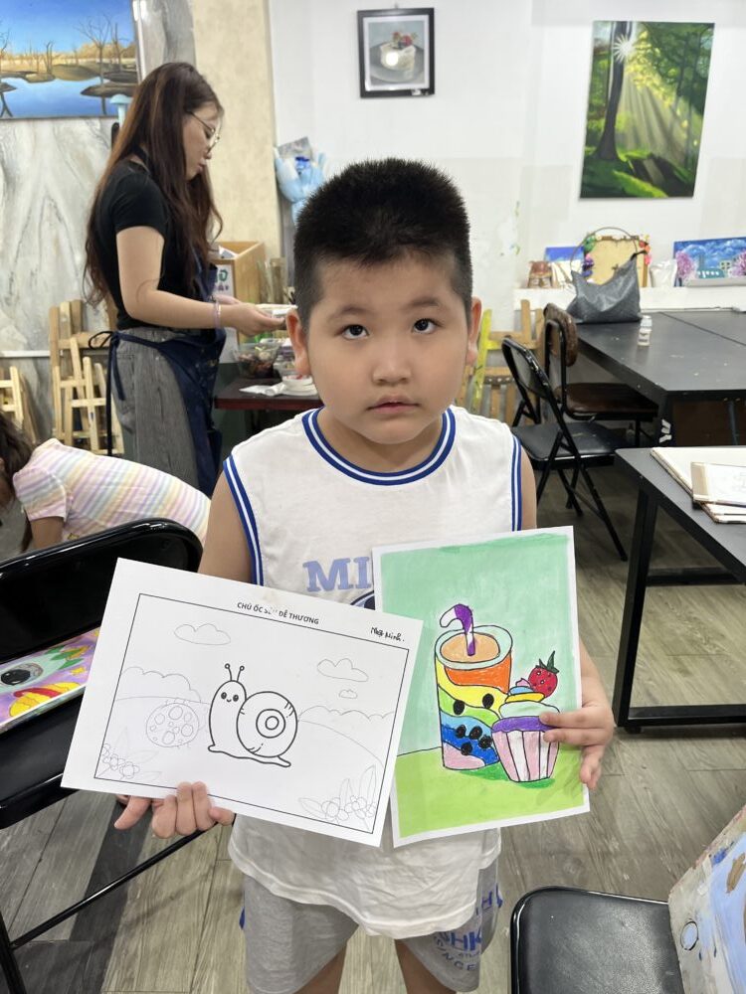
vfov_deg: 67.3
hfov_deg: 53.1
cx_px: 373
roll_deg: +0.5
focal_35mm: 26
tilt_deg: -20.6
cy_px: 497
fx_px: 747
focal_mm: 5.1
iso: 100
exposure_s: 1/100
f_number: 1.6
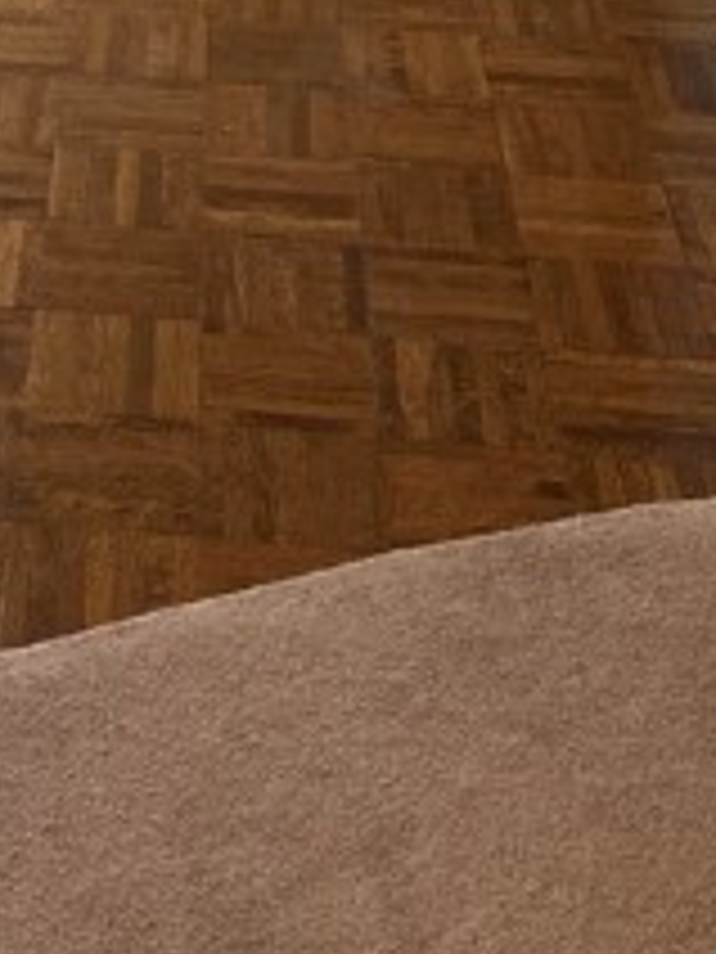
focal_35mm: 94
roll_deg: +0.7
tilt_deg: -11.7
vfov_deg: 17.7
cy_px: -639
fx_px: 2592
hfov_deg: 15.3
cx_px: -95
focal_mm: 4.2
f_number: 1.6
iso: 125
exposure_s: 1/120
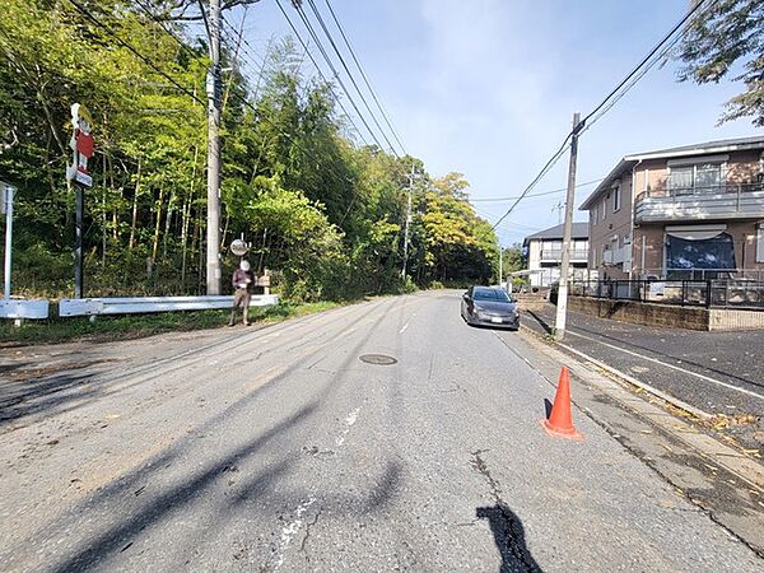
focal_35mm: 13
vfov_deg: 89.9
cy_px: 286
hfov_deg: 106.2
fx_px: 287
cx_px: 382
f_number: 2.2
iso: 50
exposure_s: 1/1347
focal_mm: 2.2
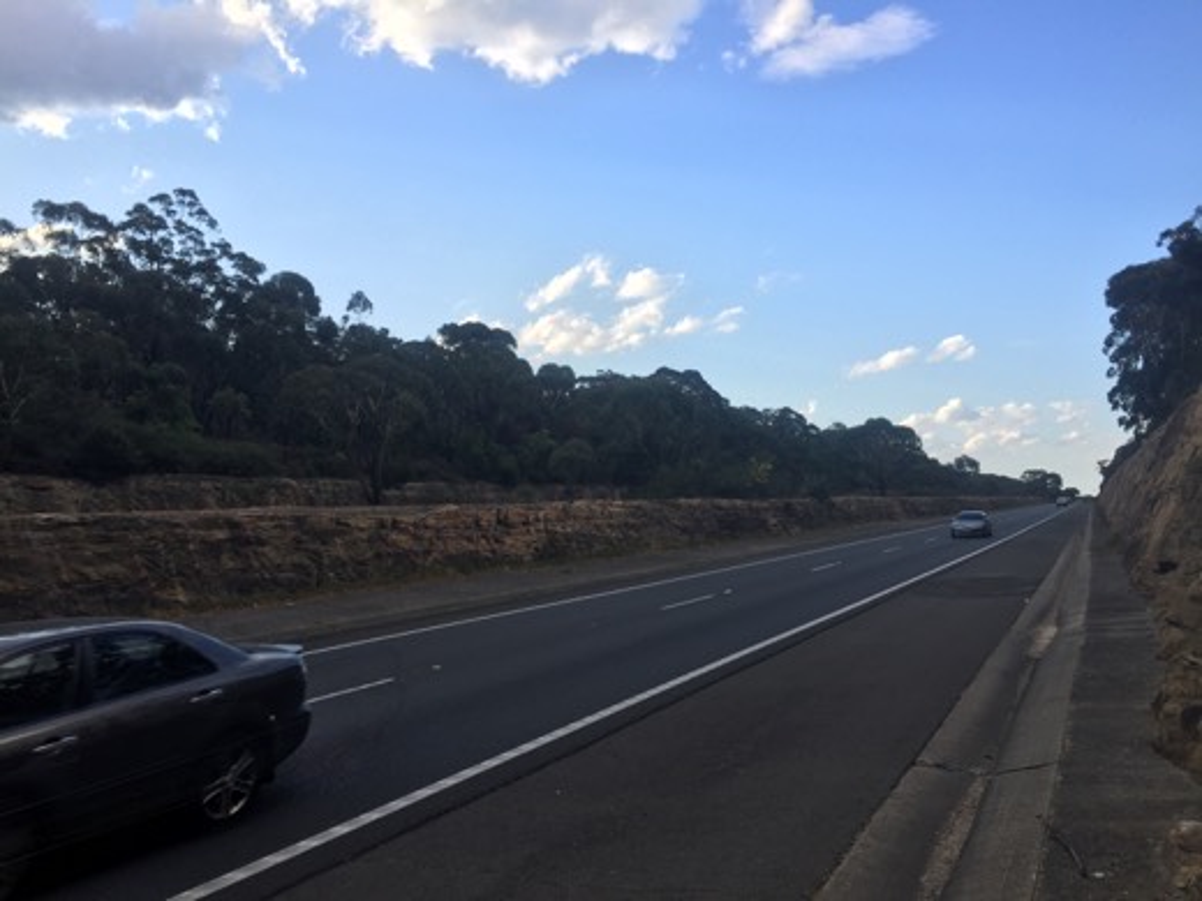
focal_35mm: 29
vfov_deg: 48.2
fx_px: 1007
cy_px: 450
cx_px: 601
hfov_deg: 61.7
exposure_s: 1/842
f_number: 2.2
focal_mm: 4.15
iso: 32
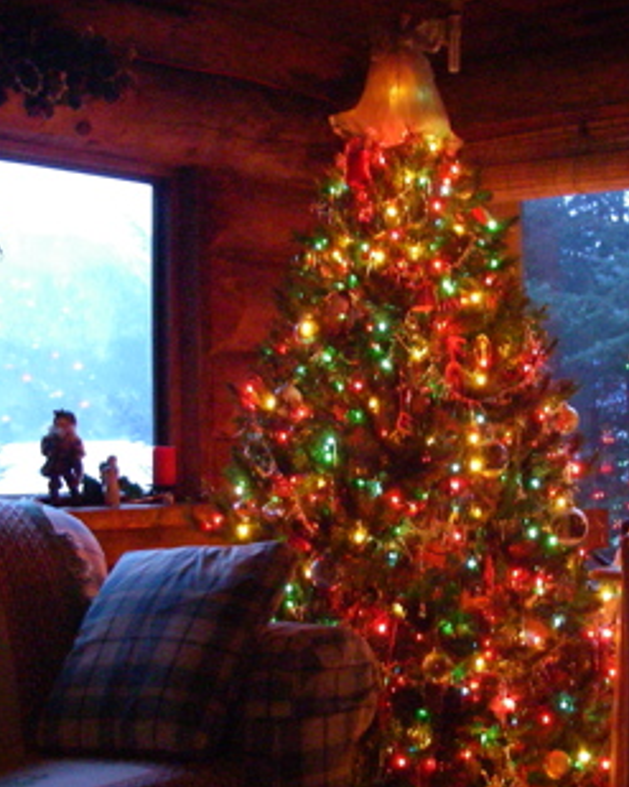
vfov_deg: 31.4
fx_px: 1397
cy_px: 434
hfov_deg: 25.3
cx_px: 405
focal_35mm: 60
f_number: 3.3
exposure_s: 1/4
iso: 640
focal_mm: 6.3
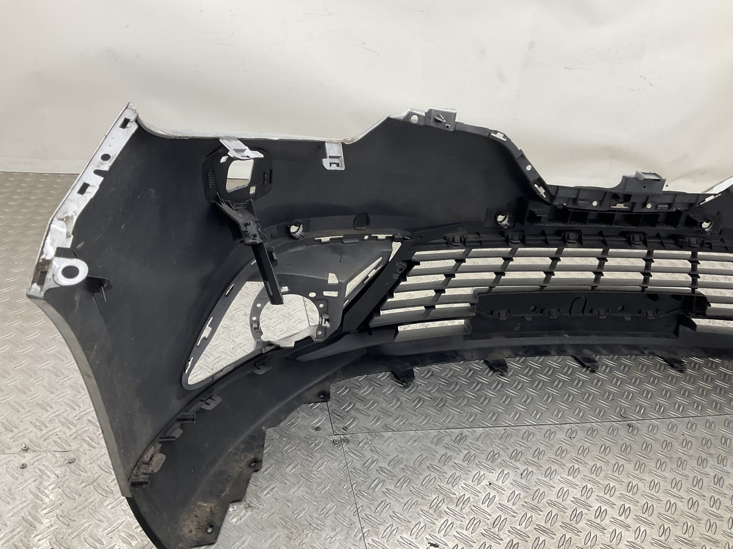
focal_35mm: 30
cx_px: 364
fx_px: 635
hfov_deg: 60.0
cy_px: 284
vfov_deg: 46.8
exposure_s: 1/120
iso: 40
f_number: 1.8
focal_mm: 3
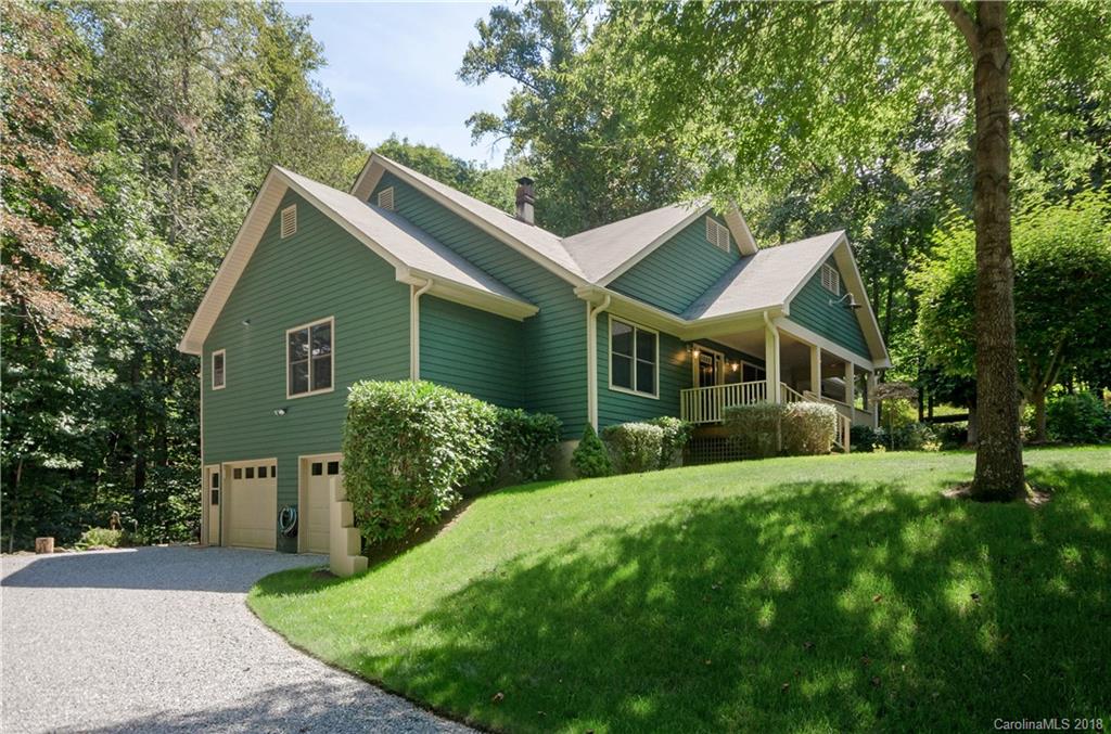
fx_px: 600
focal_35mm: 20
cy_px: 367
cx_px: 556
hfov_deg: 85.6
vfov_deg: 62.9
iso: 200
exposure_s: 1/200
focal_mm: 13
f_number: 8
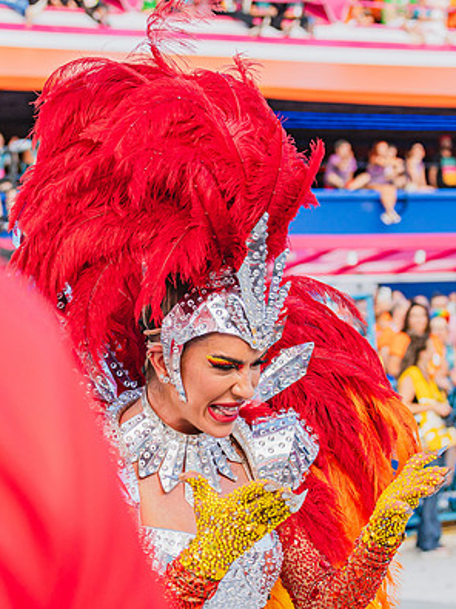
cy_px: 335
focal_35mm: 115
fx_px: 2021
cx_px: 158
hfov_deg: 12.9
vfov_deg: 17.1
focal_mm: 70
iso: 400
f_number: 5.6
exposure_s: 1/1600
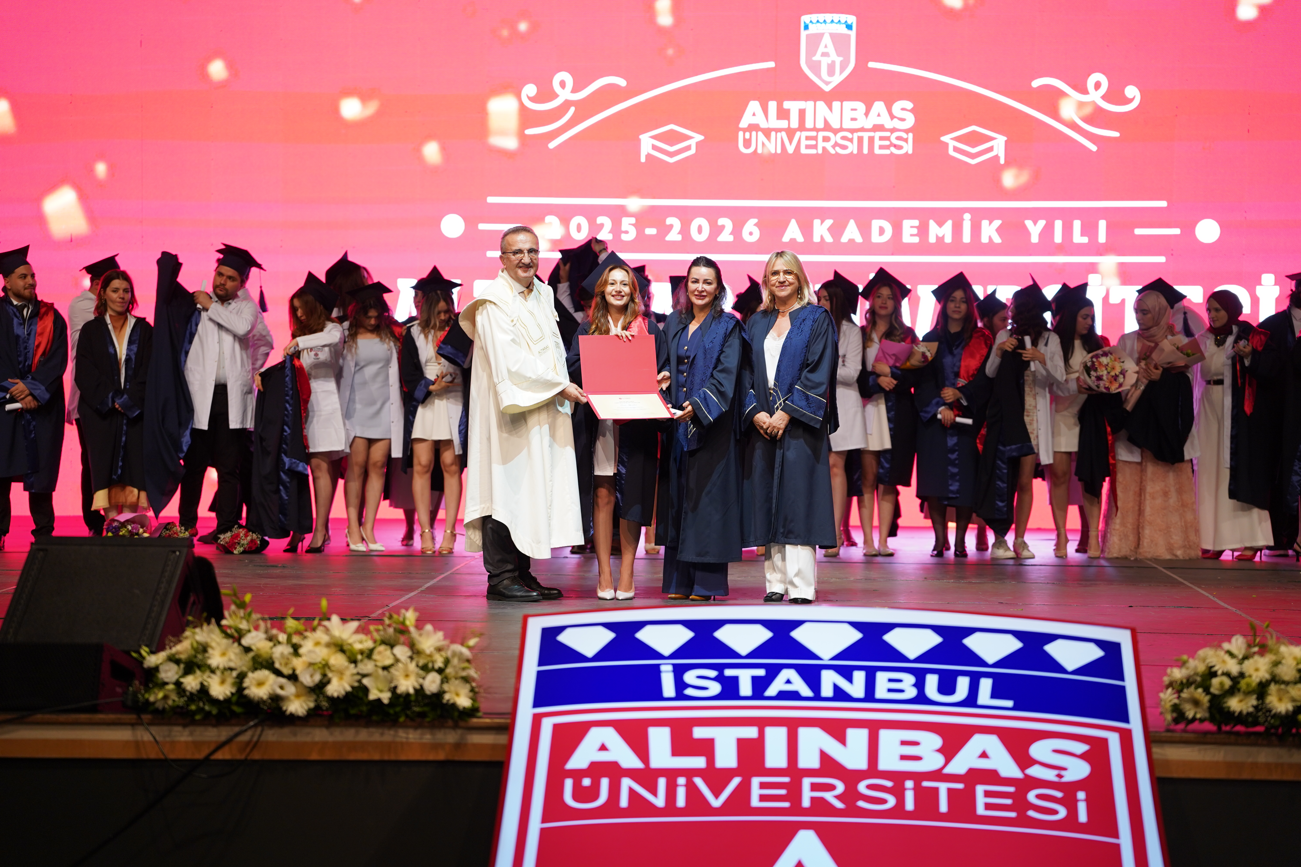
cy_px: 434
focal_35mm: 112
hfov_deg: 18.3
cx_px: 650
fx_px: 4029
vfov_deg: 12.3
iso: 500
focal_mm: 111.5
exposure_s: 1/160
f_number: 2.8
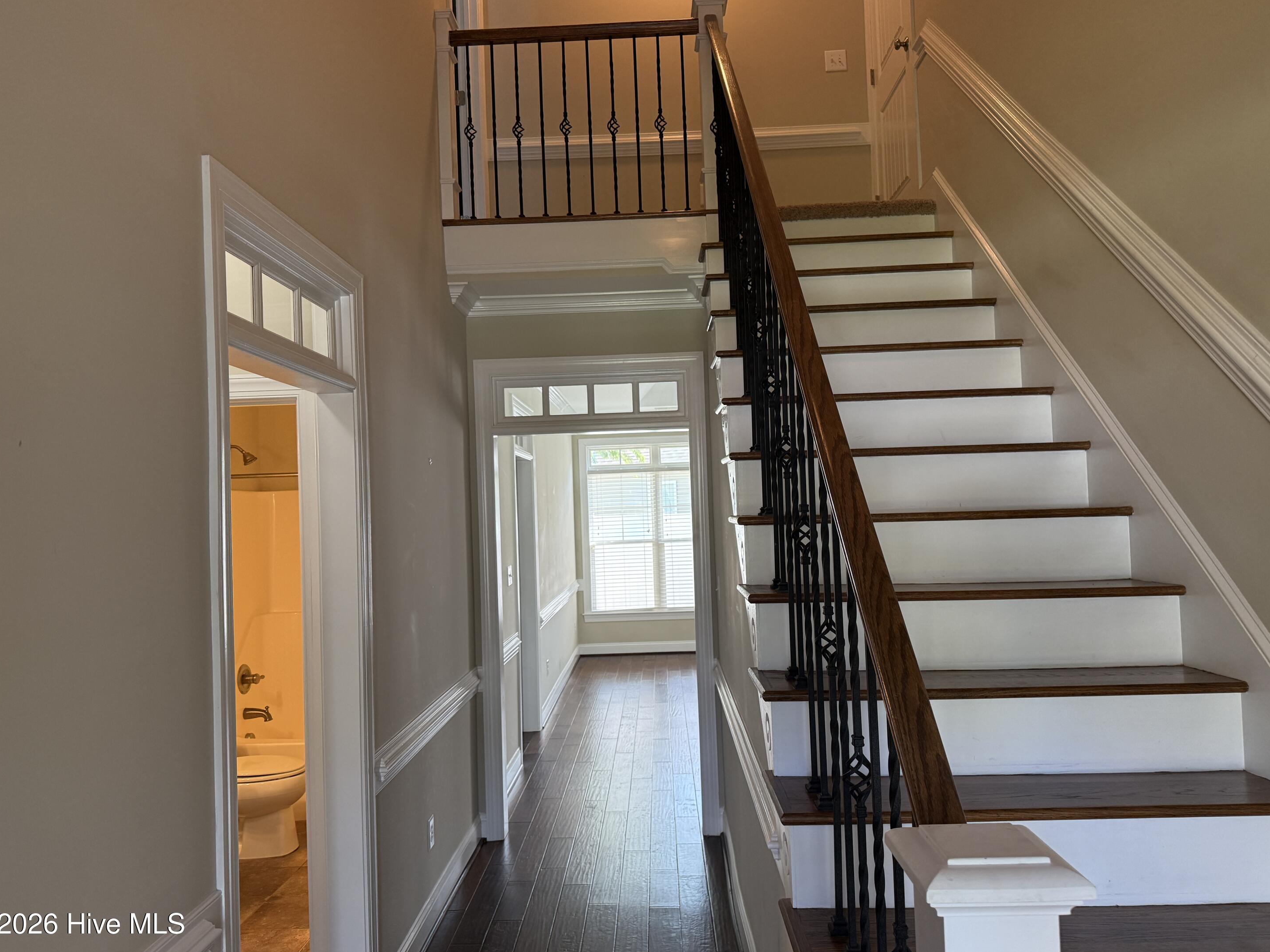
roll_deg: +2.2
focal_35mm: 25
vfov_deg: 54.9
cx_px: 635
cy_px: 473
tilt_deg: +2.1
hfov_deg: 69.4
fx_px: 917
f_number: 1.78
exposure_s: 1/164
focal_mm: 6.76
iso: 200
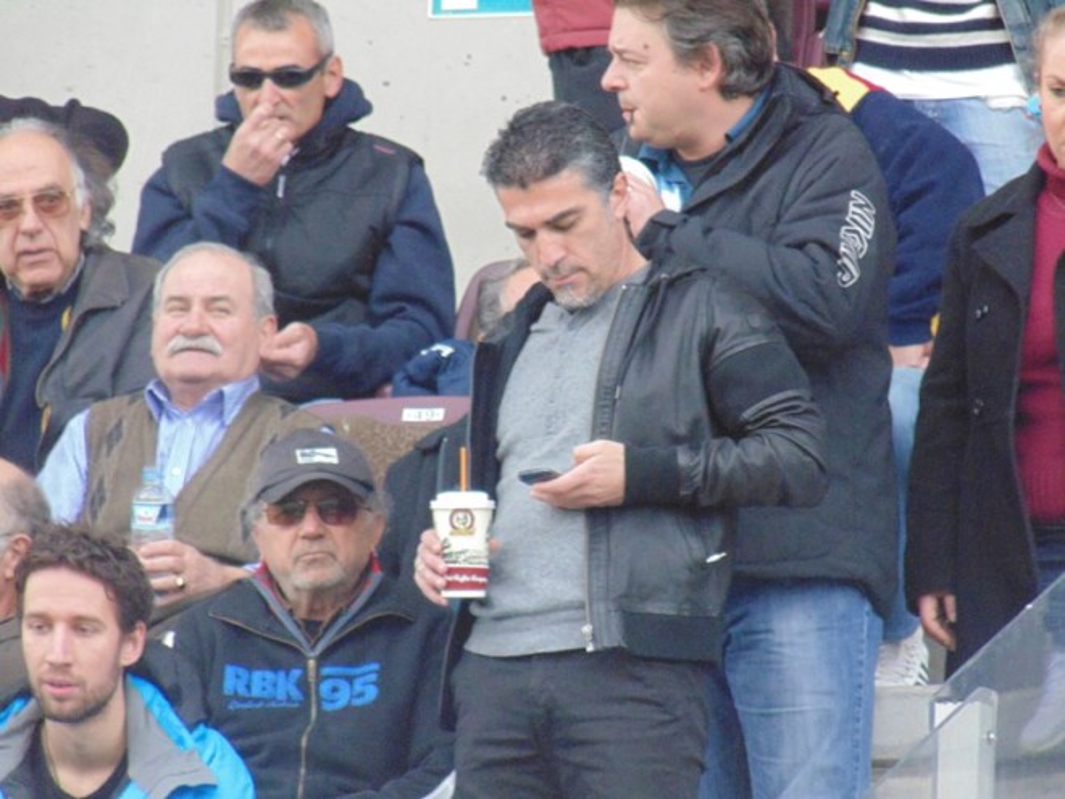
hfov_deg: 3.4
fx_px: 17844
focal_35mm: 580
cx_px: 532
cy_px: 400
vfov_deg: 2.6
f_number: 5.9
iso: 400
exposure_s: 1/100
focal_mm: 104
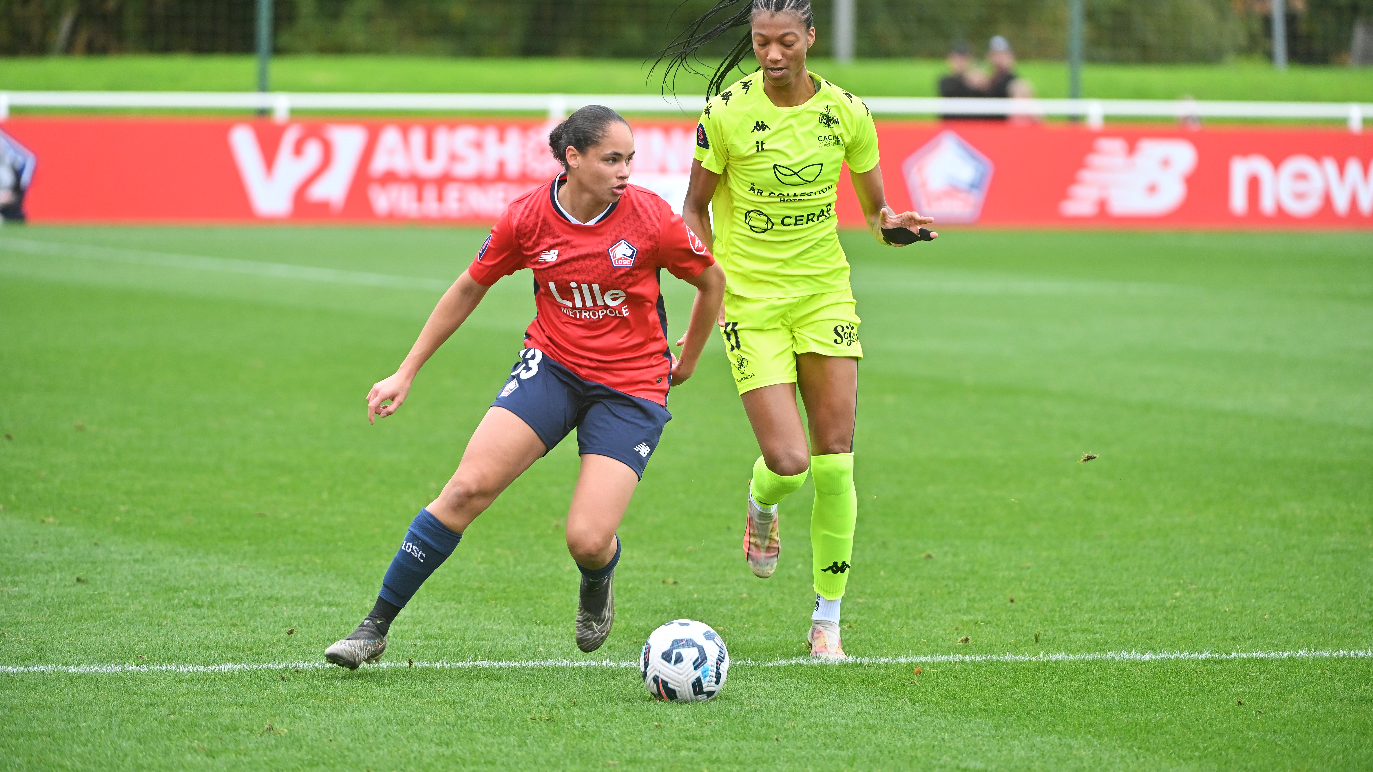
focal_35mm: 262
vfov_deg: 4.6
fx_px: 9538
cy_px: 352
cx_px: 687
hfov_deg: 8.2
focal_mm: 250
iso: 1250
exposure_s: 1/1250
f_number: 4
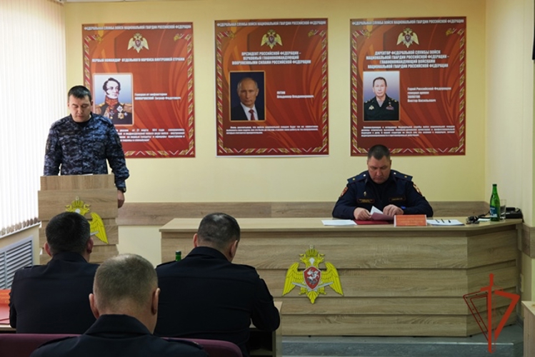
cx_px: 268
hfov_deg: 47.4
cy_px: 178
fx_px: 610
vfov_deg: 32.7
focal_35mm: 41
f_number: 4
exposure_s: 1/40
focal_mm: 27.5
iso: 200
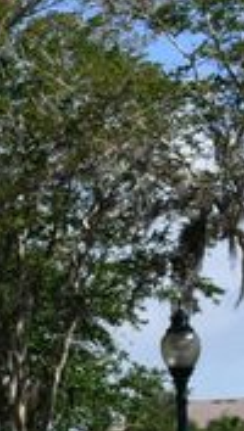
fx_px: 1823
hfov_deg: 7.0
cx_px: -454
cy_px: 516
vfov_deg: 13.2
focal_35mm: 159
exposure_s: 1/320
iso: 100
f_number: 9
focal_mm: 28
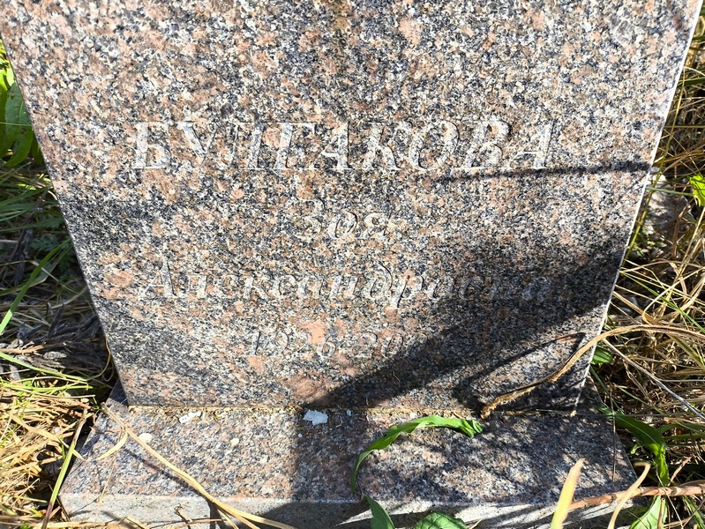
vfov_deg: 54.9
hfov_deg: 69.4
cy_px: 264
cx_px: 352
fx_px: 509
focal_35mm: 25
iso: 50
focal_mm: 4.71
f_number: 1.7
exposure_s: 1/324
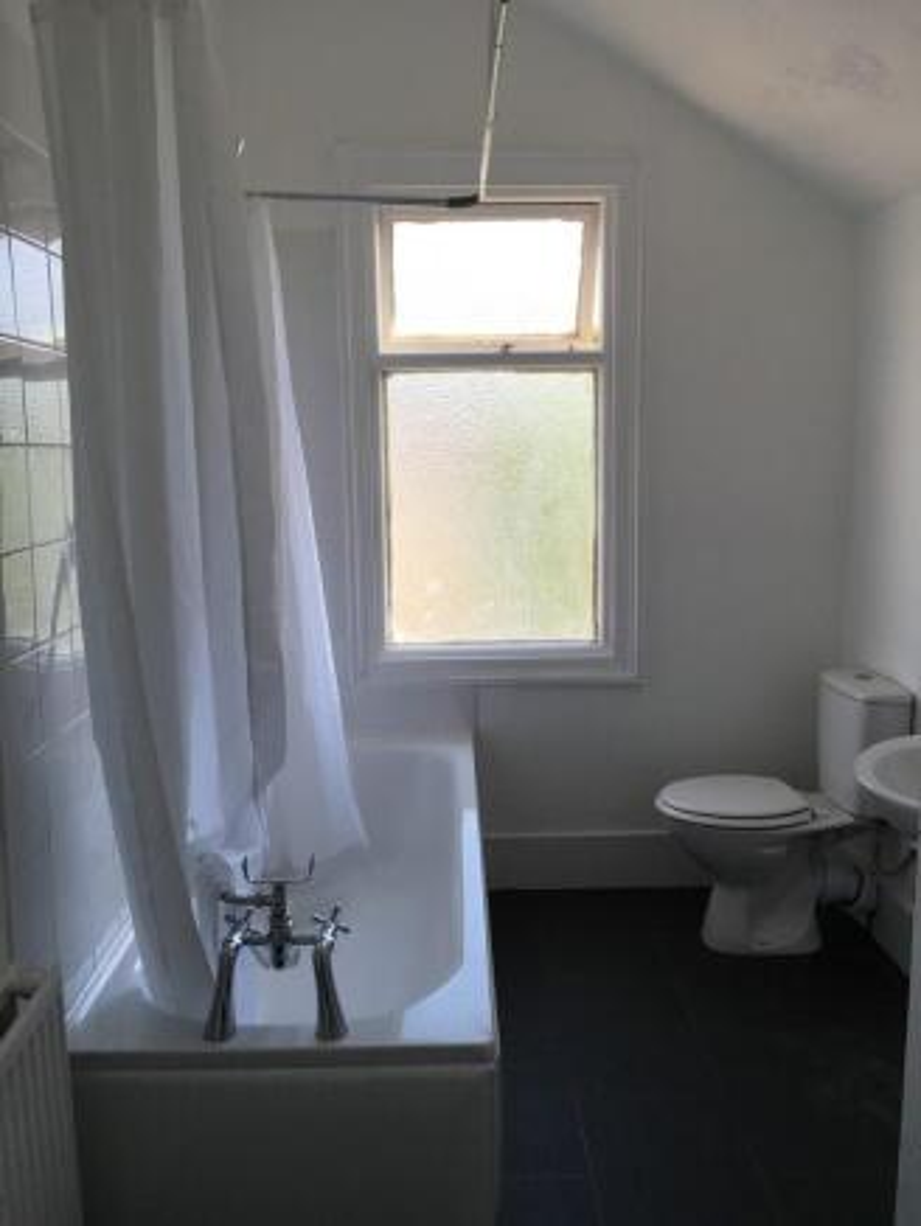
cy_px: 613
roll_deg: +0.2
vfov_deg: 61.6
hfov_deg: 48.2
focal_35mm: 29
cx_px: 460
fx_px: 1028
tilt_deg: -6.8
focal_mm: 4.15
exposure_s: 1/198
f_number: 2.2
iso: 25
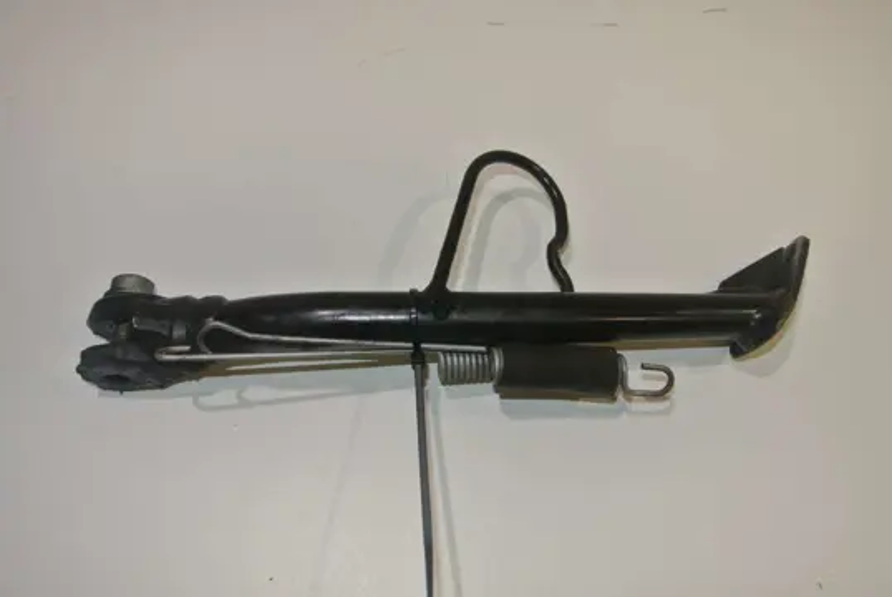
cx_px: 446
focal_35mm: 34
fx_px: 843
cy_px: 298
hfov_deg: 55.7
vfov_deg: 39.0
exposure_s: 1/60
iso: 200
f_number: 4
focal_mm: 12.7
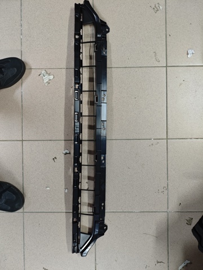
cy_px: 135
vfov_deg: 67.3
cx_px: 102
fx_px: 203
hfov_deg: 53.1
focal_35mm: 26
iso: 200
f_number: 1.59
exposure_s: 1/33.3
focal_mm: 4.94
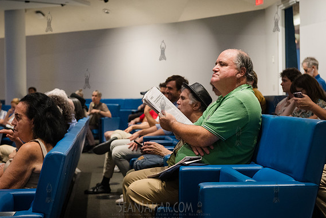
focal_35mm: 66
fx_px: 598
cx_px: 162
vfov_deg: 20.6
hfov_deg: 30.5
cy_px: 103
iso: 5000
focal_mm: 60
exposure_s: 1/400
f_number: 4
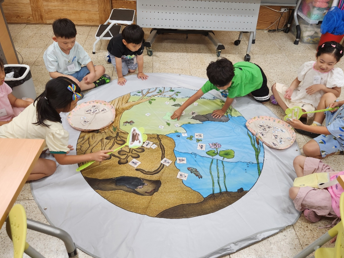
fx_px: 278
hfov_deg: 63.4
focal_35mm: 28
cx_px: 181
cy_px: 112
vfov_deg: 49.6
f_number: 1.8
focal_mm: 5.4
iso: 125
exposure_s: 1/120
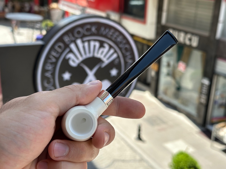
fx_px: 313
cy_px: 84
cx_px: 113
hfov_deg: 39.7
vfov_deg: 30.3
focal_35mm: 48
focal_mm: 6.86
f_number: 1.78
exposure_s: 1/1145
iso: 64
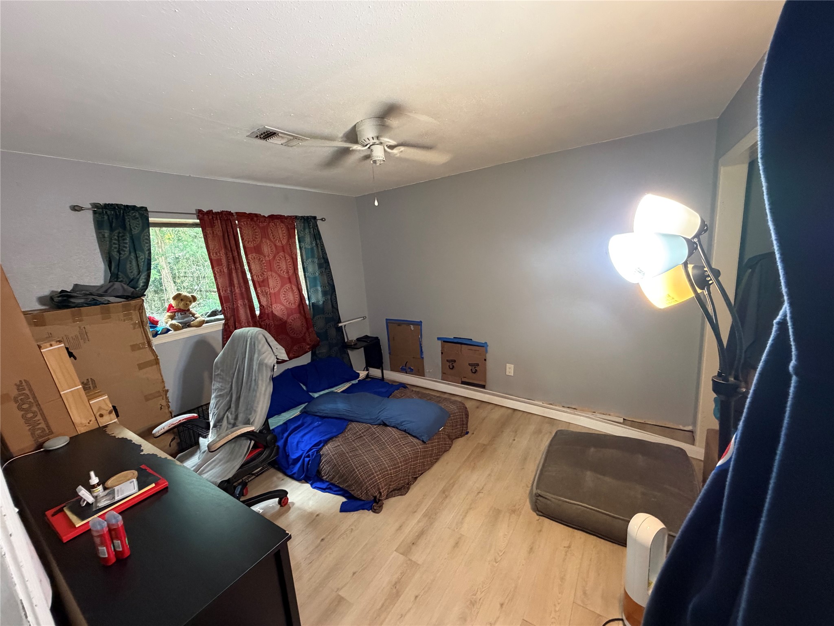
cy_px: 313
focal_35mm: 14
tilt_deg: -10.3
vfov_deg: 85.7
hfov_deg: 102.1
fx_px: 337
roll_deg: +4.9
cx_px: 417
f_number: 2.2
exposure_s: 1/60
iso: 500
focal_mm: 2.22
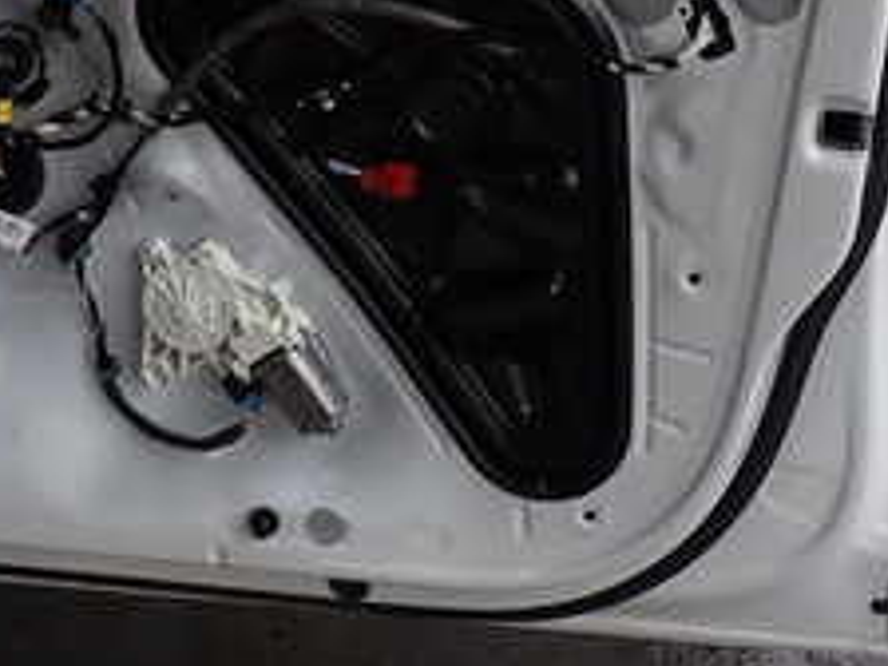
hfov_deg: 28.8
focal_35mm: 67
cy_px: 20
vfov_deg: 21.3
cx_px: 313
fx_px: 1719
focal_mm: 4.5
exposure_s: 1/400
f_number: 2.8
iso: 100
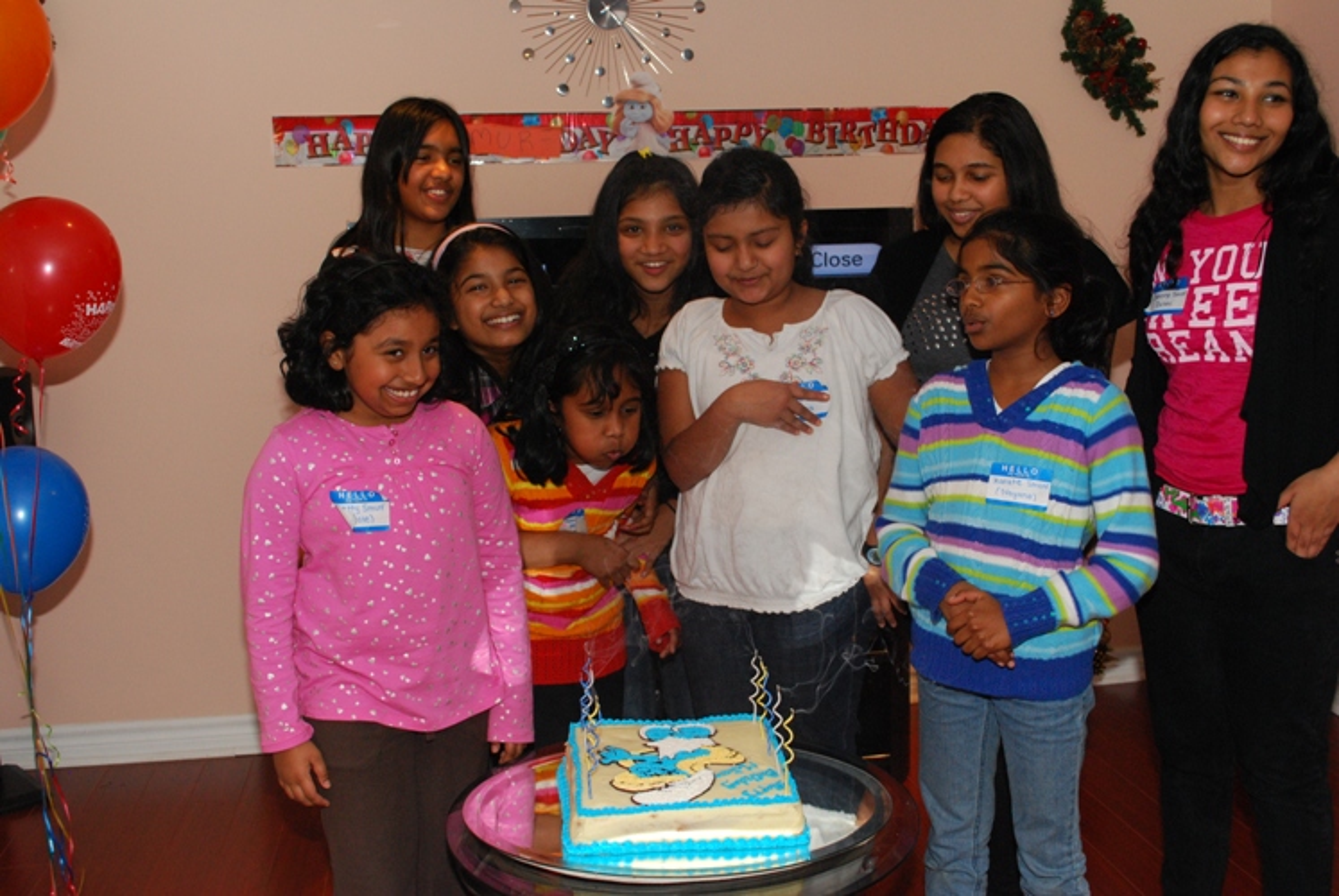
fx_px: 1341
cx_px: 670
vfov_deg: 37.0
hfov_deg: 53.1
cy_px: 448
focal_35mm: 36
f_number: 7.1
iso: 800
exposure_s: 1/60
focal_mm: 24
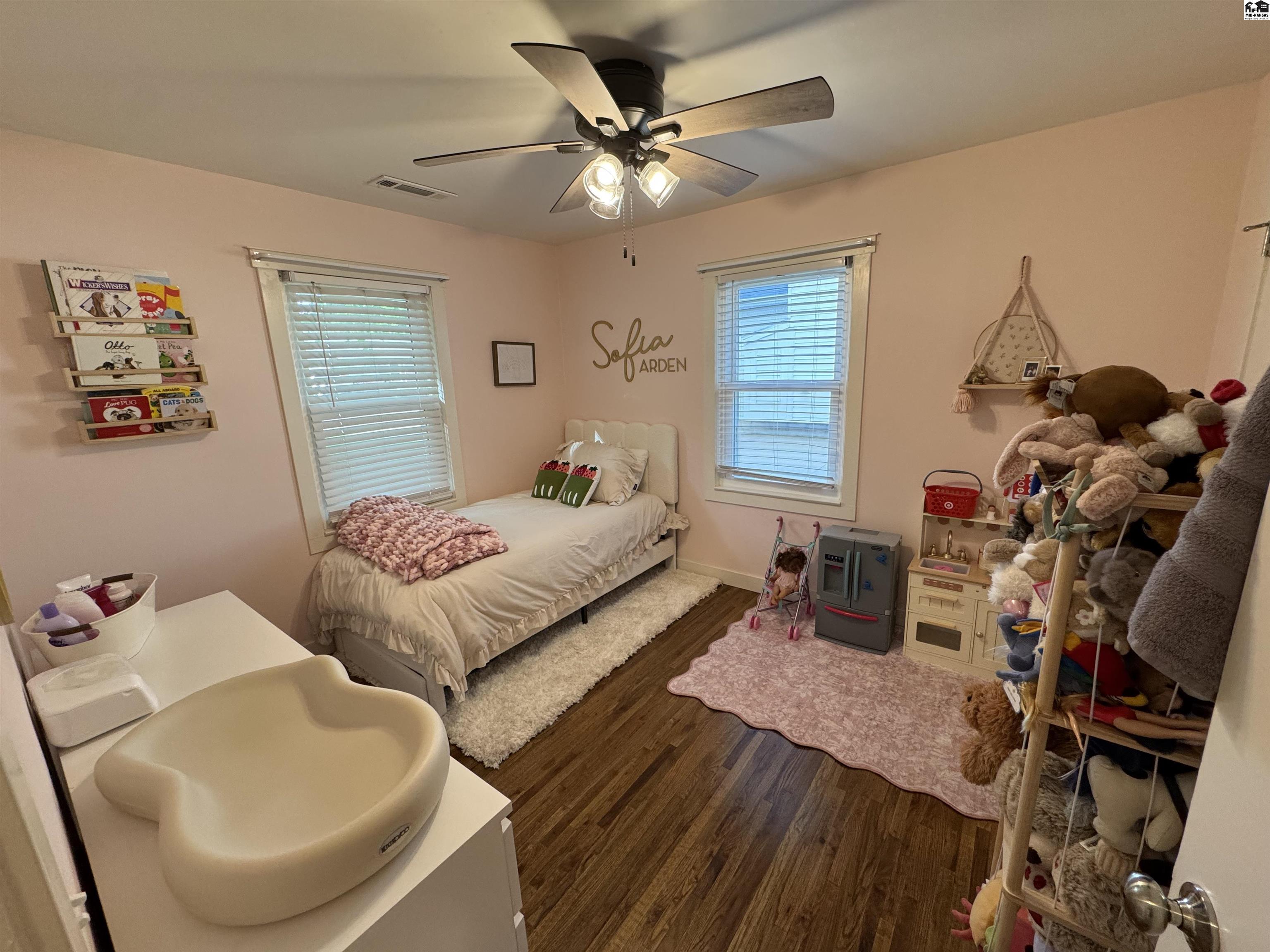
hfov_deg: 102.1
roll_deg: +2.7
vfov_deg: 85.7
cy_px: 476
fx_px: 514
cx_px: 635
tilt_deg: -13.0
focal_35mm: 14
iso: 250
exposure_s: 1/120
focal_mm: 2.22
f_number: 2.2
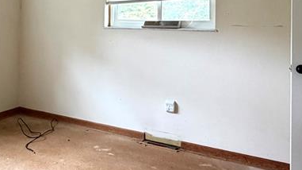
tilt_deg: -0.1
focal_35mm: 41
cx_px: 83
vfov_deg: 28.0
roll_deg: -0.7
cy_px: 21
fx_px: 328
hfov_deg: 47.9
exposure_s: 1/60
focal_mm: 2.22
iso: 250
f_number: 2.2
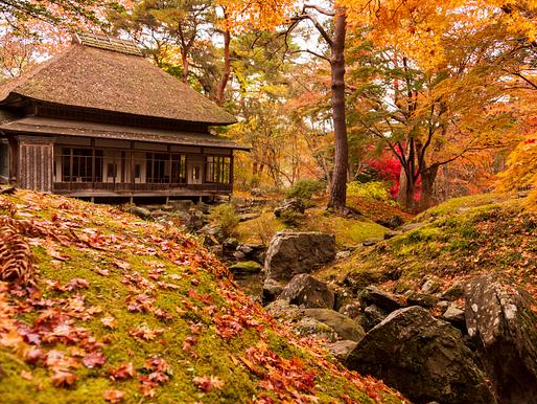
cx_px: 260
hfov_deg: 58.3
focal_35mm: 31
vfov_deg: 45.5
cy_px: 205
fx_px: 481
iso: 450
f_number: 3.5
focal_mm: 28
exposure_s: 1/160
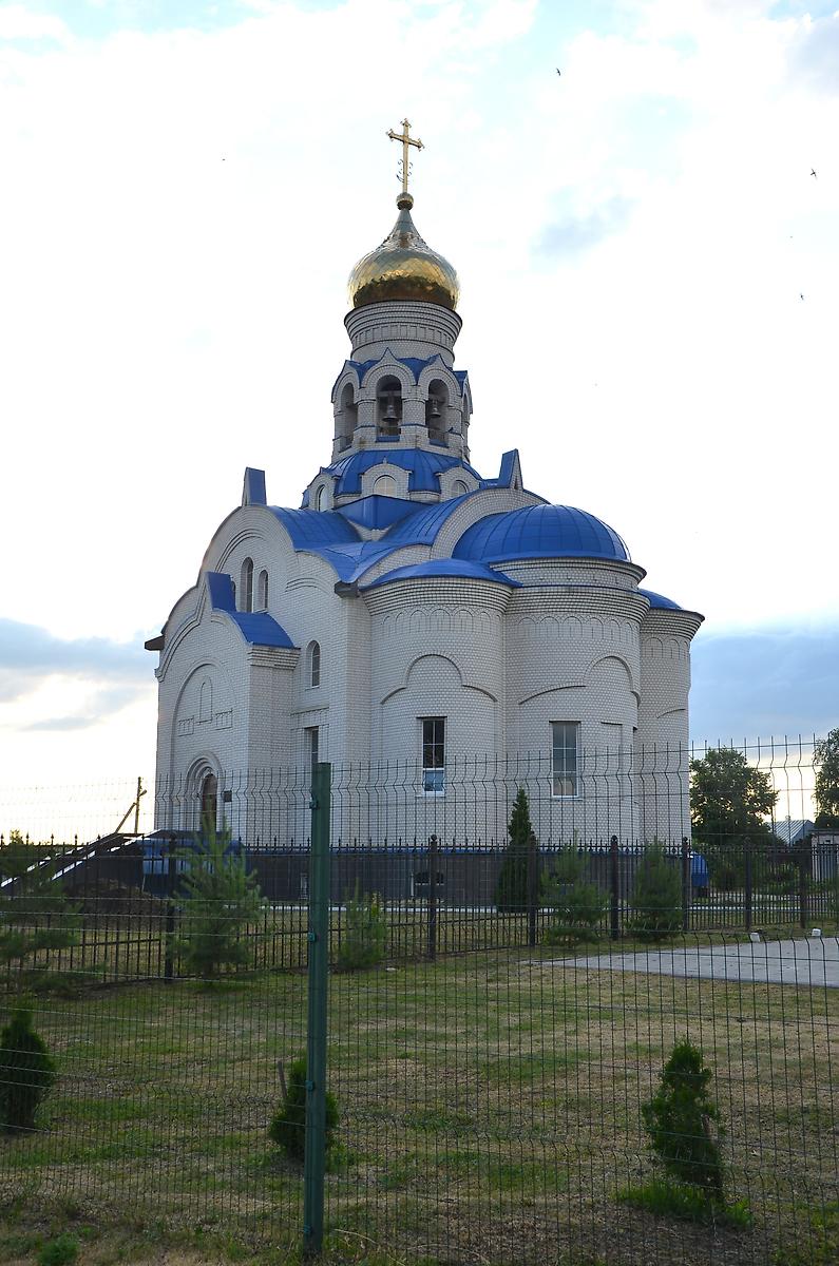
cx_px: 420
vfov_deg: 49.6
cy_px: 633
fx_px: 1369
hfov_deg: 34.1
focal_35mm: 39
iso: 200
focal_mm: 26
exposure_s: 1/250
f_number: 8
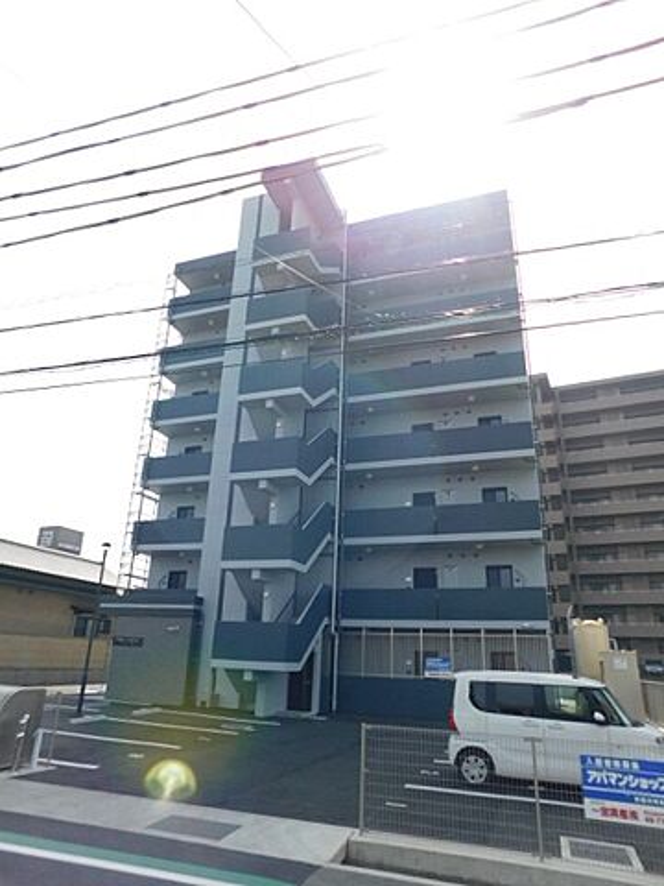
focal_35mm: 23
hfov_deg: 58.9
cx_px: 332
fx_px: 588
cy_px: 443
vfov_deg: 73.9
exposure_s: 1/400
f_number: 6
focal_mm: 4
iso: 125
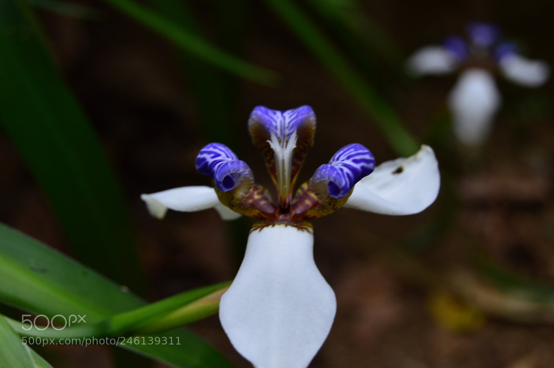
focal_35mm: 82
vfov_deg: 16.5
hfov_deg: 24.6
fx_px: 1269
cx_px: 277
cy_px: 184
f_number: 5.6
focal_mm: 55
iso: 180
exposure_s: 1/50
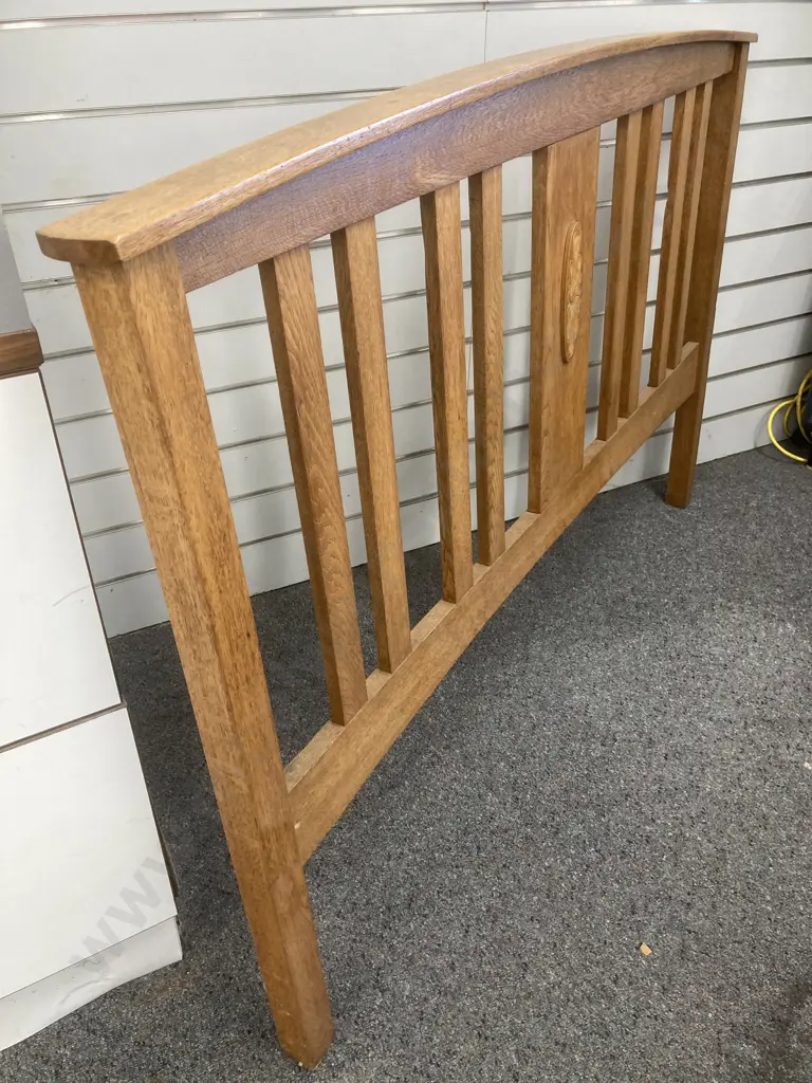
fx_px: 876
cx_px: 406
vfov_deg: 63.4
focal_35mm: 28
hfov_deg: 49.7
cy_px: 542
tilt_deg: -34.2
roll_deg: +0.0
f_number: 1.8
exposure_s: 1/50
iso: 100
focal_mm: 3.99
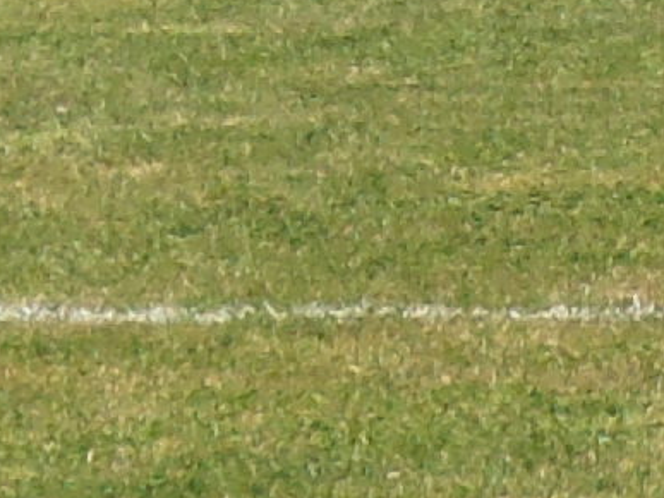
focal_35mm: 879
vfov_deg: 1.7
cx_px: 667
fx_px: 16856
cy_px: -338
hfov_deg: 2.3
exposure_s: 1/1250
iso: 250
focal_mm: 29.44
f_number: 5.9
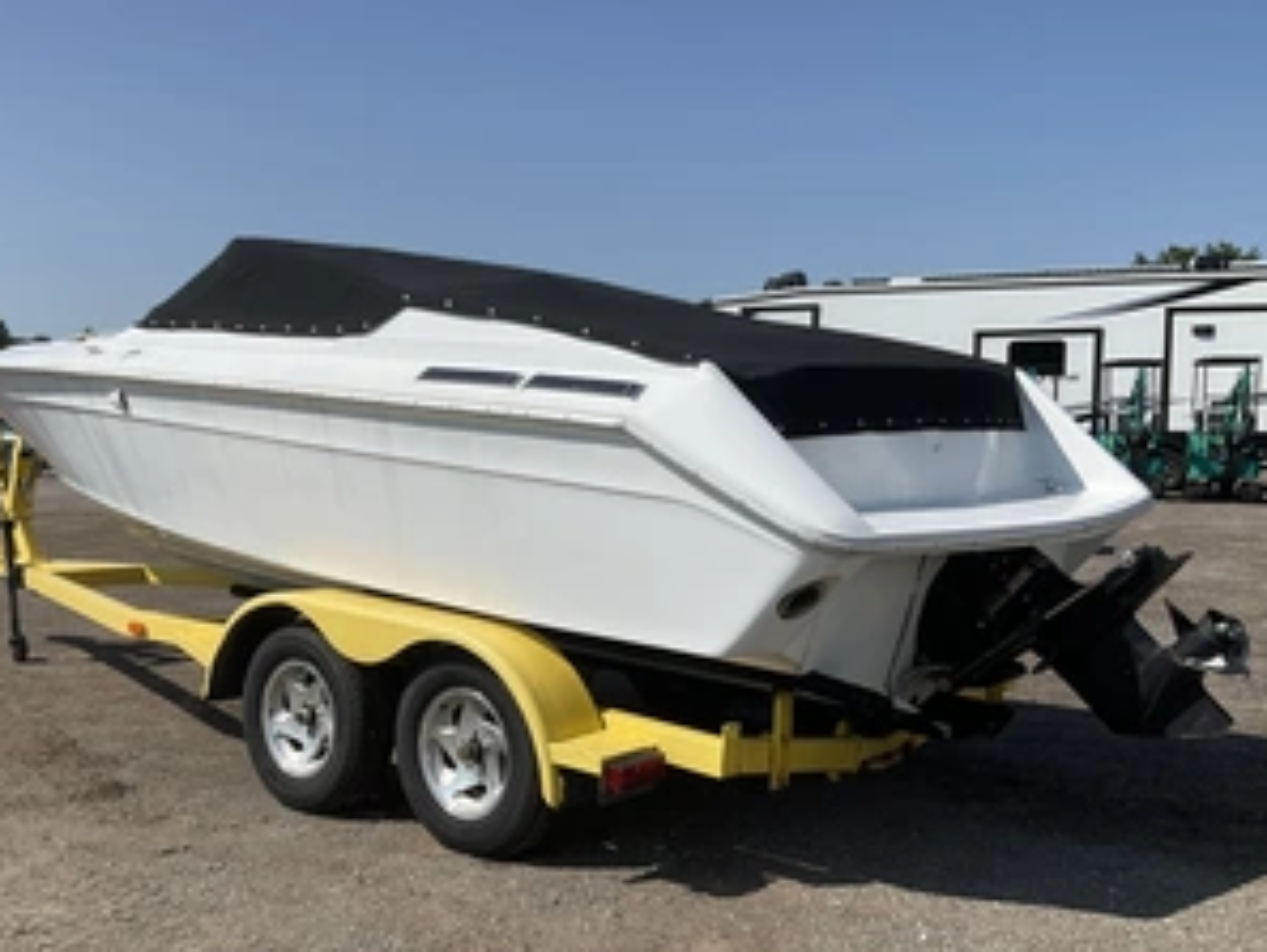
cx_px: 550
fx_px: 1428
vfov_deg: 36.7
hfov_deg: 47.7
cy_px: 564
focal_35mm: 39
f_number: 1.8
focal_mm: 3
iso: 25
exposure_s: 1/3534
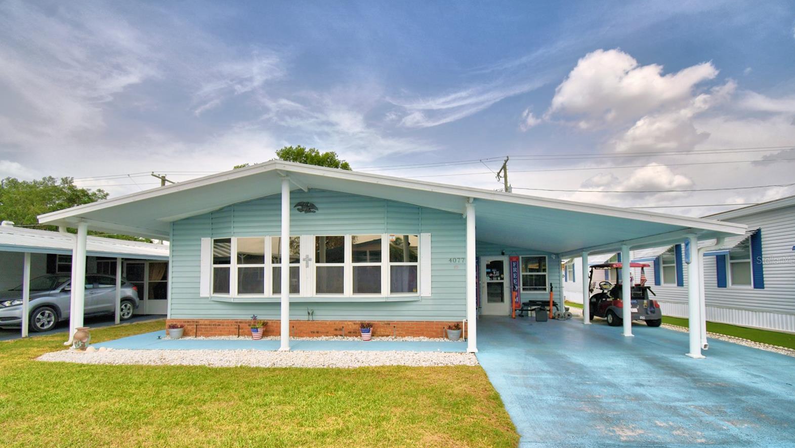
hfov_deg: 99.4
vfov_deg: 66.7
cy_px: 260
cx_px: 397
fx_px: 337
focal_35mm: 16
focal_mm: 10
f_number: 4.5
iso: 100
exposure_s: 1/1600
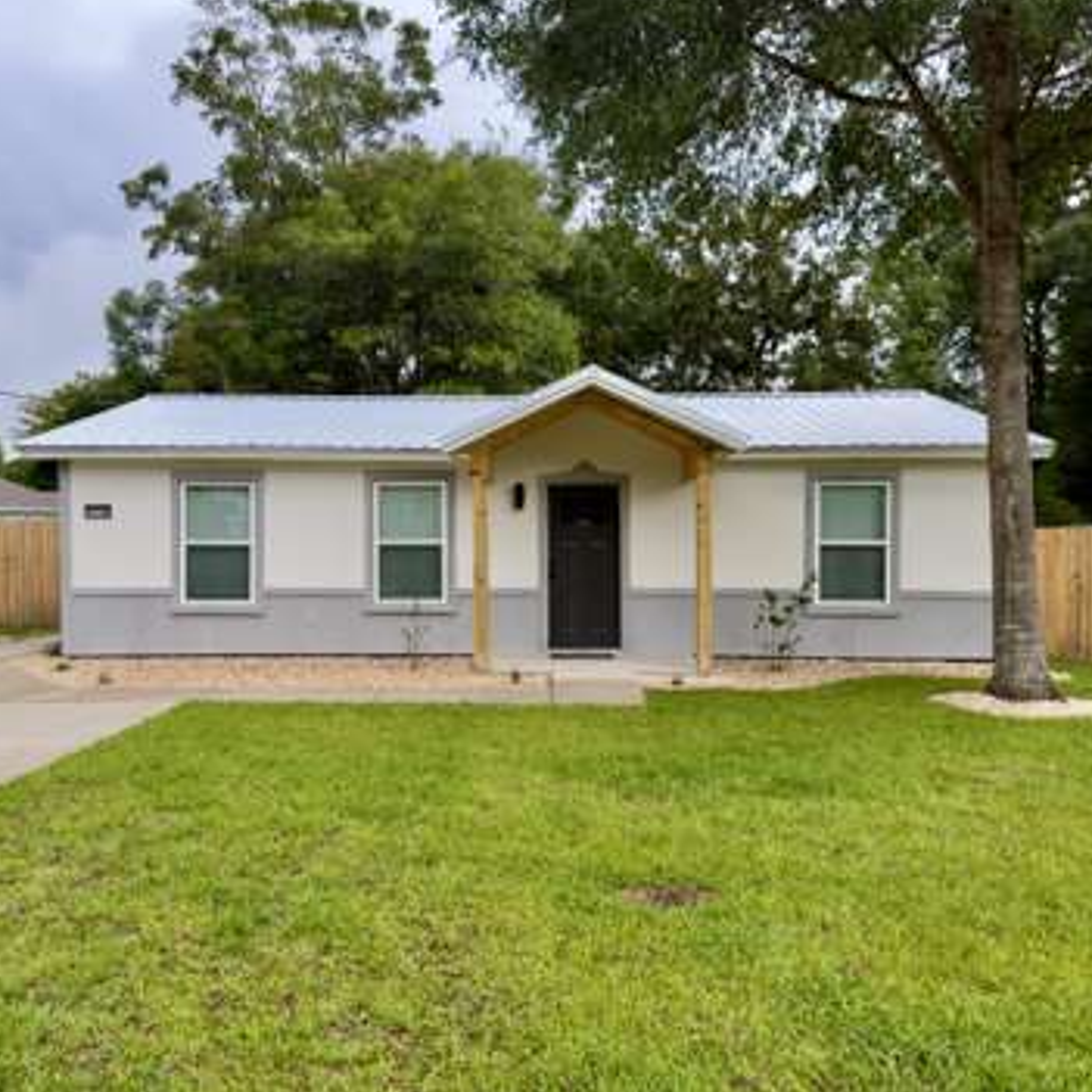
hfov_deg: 55.6
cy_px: 540
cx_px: 523
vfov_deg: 55.6
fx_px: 1035
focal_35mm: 29
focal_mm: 6.76
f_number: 1.78
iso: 64
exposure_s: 1/646
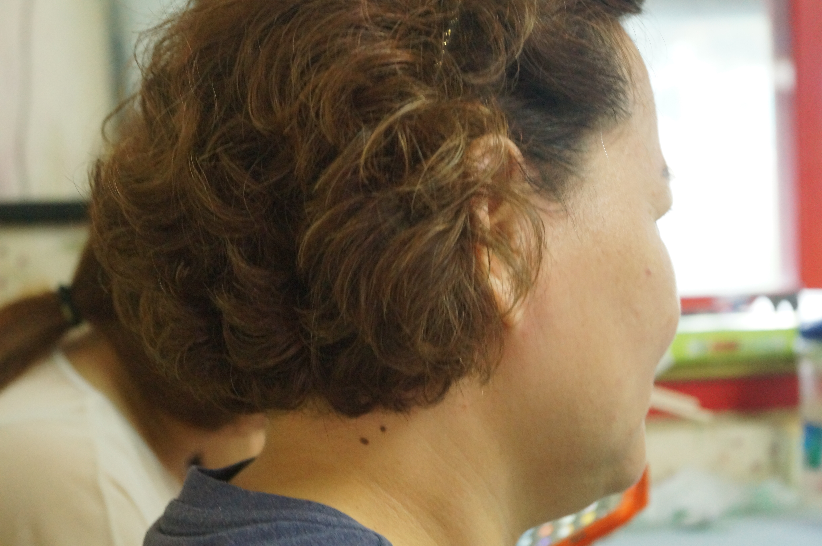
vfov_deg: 16.5
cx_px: 411
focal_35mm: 82
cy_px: 273
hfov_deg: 24.6
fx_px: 1882
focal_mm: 55
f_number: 5.6
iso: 3200
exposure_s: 1/100
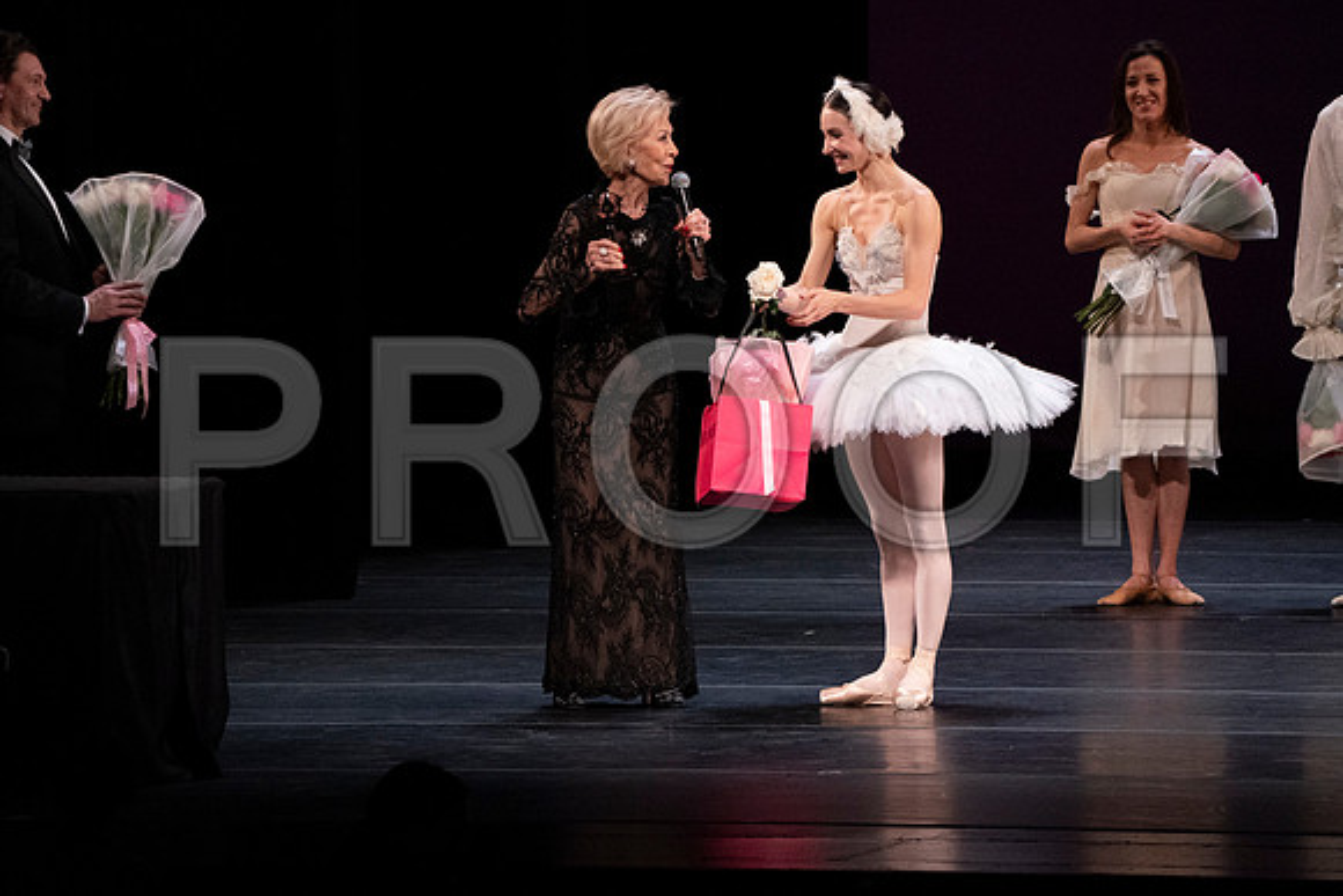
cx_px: 672
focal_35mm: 376
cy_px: 448
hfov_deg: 5.5
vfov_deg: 3.7
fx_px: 14030
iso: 12800
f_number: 11
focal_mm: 376
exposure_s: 1/320
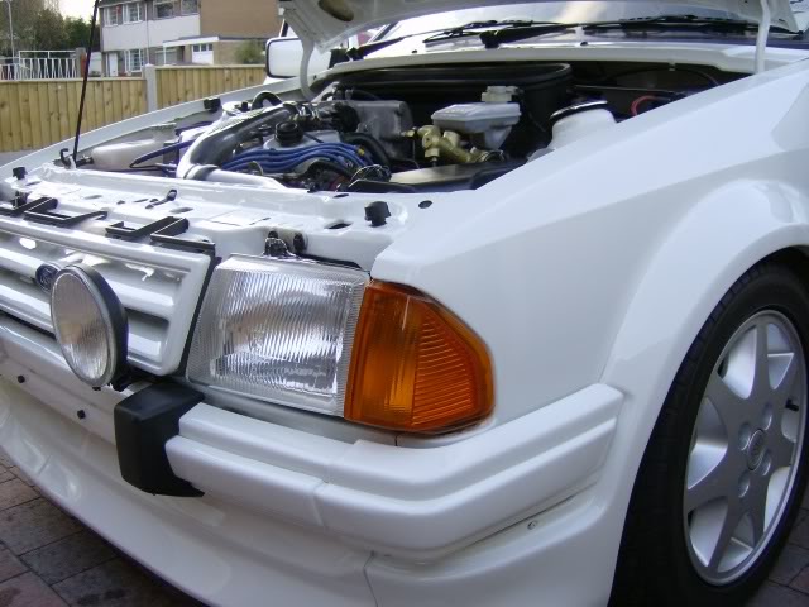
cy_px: 304
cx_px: 404
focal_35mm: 36
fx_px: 841
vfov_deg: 39.7
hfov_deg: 51.4
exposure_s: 1/165
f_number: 2.8
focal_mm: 6
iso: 100
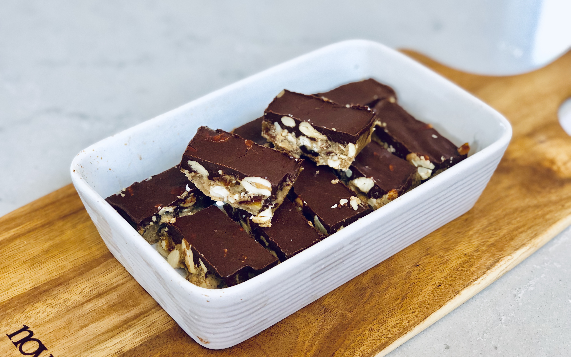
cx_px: 283
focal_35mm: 61
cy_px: 208
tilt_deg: -41.2
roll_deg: -2.1
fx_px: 949
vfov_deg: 21.3
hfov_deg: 33.5
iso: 64
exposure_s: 1/33
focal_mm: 6.6
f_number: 2.8
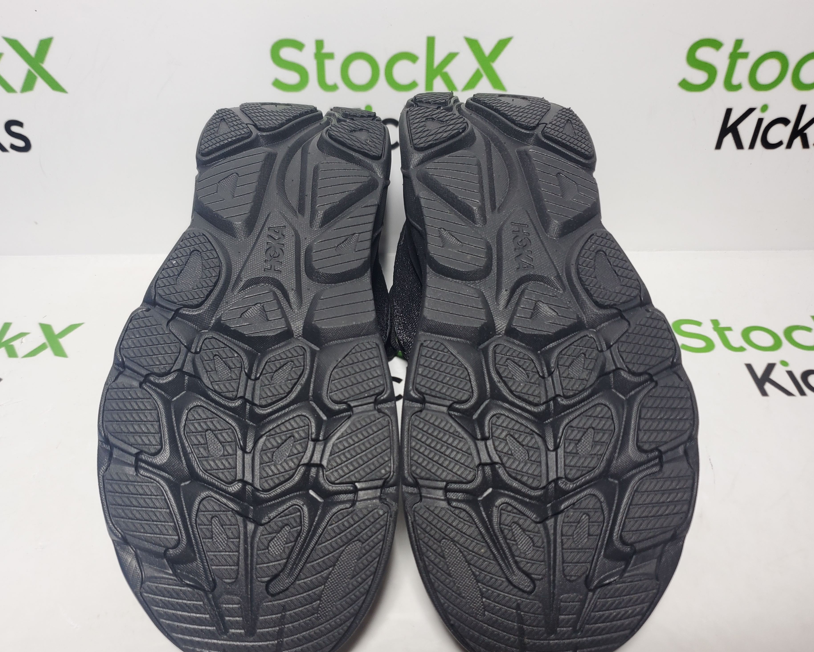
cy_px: 337
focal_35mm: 28
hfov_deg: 62.2
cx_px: 399
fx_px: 675
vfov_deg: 51.5
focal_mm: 4.3
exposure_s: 1/292
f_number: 1.5
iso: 50
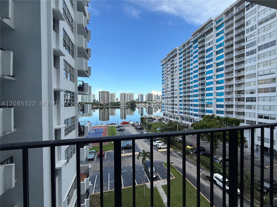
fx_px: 112
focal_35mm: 14
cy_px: 104
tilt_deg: +0.0
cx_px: 138
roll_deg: +0.4
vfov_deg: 85.7
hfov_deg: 102.1
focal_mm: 2.22
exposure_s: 1/809
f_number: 2.2
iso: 50
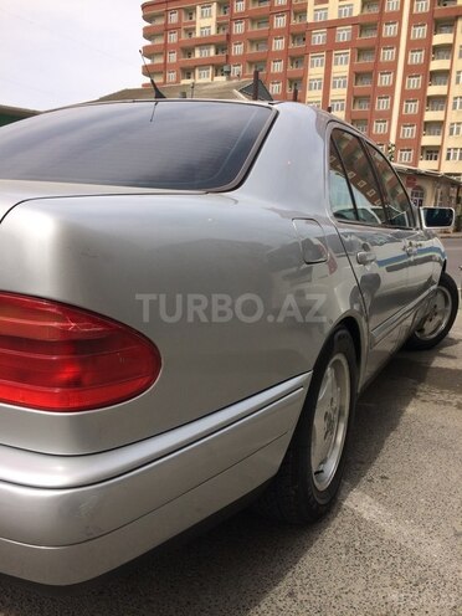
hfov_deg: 48.2
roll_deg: -0.8
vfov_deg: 61.7
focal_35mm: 29
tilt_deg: -14.4
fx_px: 516
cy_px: 308
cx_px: 231
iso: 32
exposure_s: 1/1520
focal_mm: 4.15
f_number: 2.2
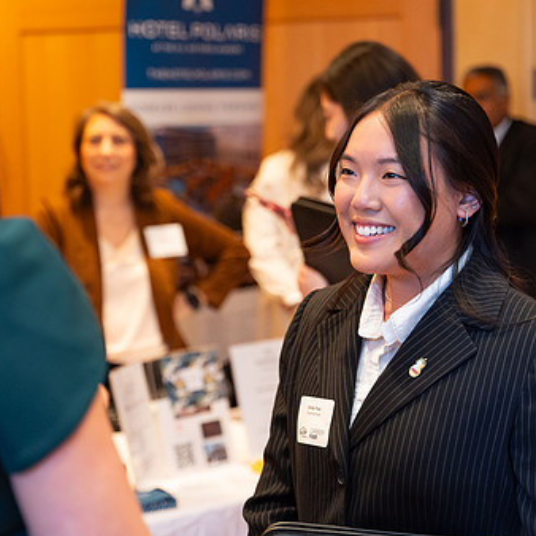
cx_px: 209
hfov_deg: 19.5
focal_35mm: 89
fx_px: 1559
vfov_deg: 19.5
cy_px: 243
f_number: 2.8
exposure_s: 1/100
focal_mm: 61
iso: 2500
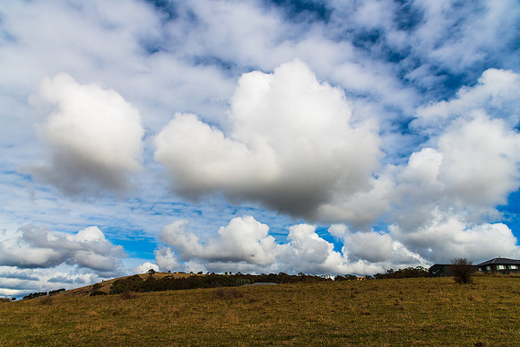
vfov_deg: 53.2
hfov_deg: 73.7
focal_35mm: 24
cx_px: 260
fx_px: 347
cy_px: 174
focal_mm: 24
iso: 200
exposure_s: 1/1250
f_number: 9
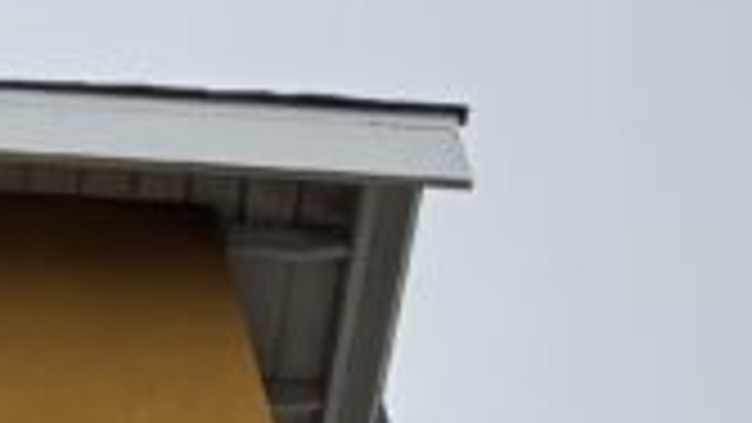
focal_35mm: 160
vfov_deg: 7.4
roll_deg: -0.8
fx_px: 3191
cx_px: -1036
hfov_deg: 11.3
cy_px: 734
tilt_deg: +32.6
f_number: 1.78
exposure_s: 1/3597
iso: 80
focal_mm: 6.76
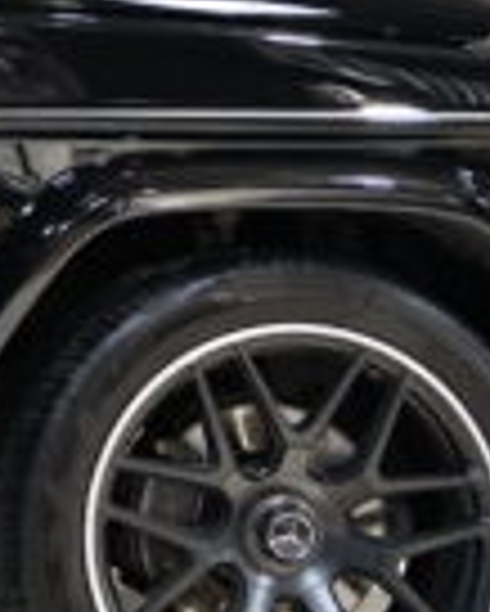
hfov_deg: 8.2
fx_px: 3060
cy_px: -14
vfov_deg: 11.3
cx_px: -787
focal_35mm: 169
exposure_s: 1/80
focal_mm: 32
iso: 1600
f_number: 2.8
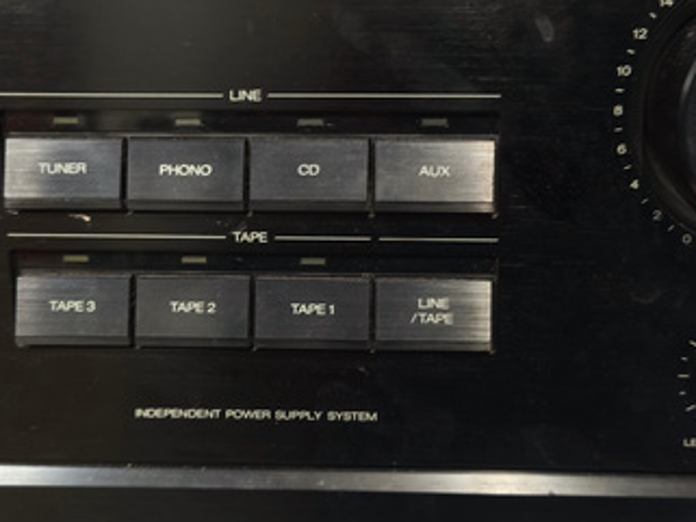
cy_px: 206
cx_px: 405
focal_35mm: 43
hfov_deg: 43.7
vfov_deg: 33.5
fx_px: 865
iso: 2000
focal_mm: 5.35
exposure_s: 1/25
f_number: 1.7
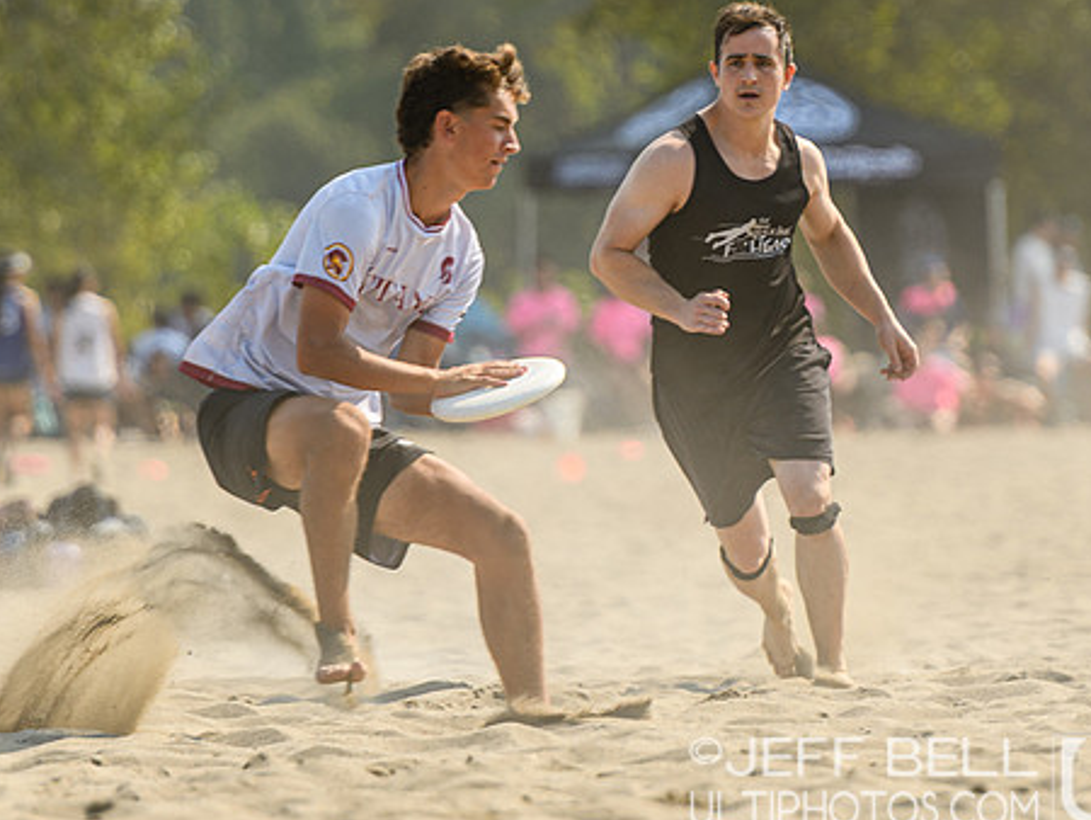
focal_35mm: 529
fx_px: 16682
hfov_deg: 3.7
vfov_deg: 2.8
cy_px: 265
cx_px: 608
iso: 100
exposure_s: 1/1250
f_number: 3.2
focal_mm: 200
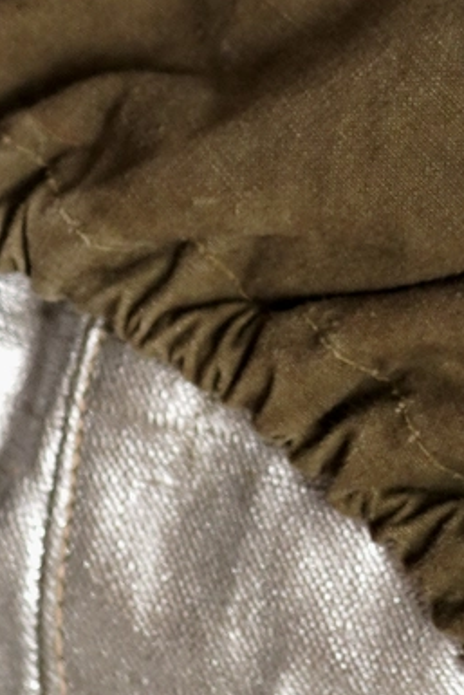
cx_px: 682
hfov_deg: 3.8
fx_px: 6934
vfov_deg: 5.7
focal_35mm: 359
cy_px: -197
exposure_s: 1/100
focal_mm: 32
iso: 200
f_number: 1.8
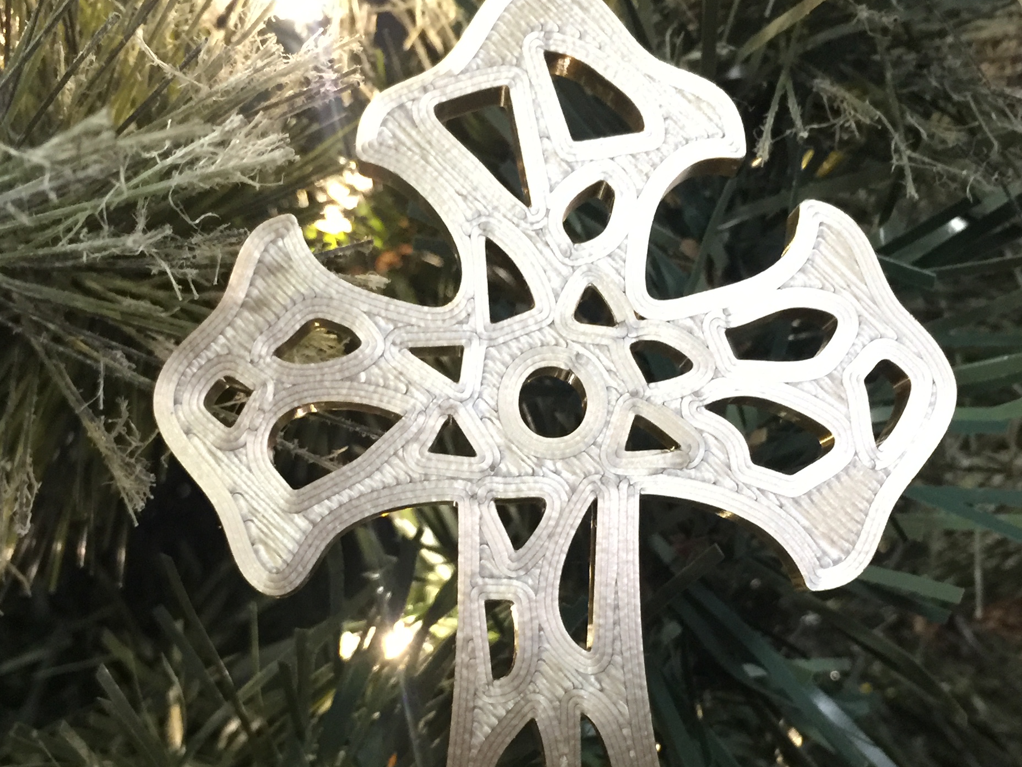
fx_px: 1506
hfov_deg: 37.5
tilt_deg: +1.8
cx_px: 511
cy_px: 519
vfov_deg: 28.4
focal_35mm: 51
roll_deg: -2.9
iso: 160
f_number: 2.2
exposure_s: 1/8
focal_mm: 4.15
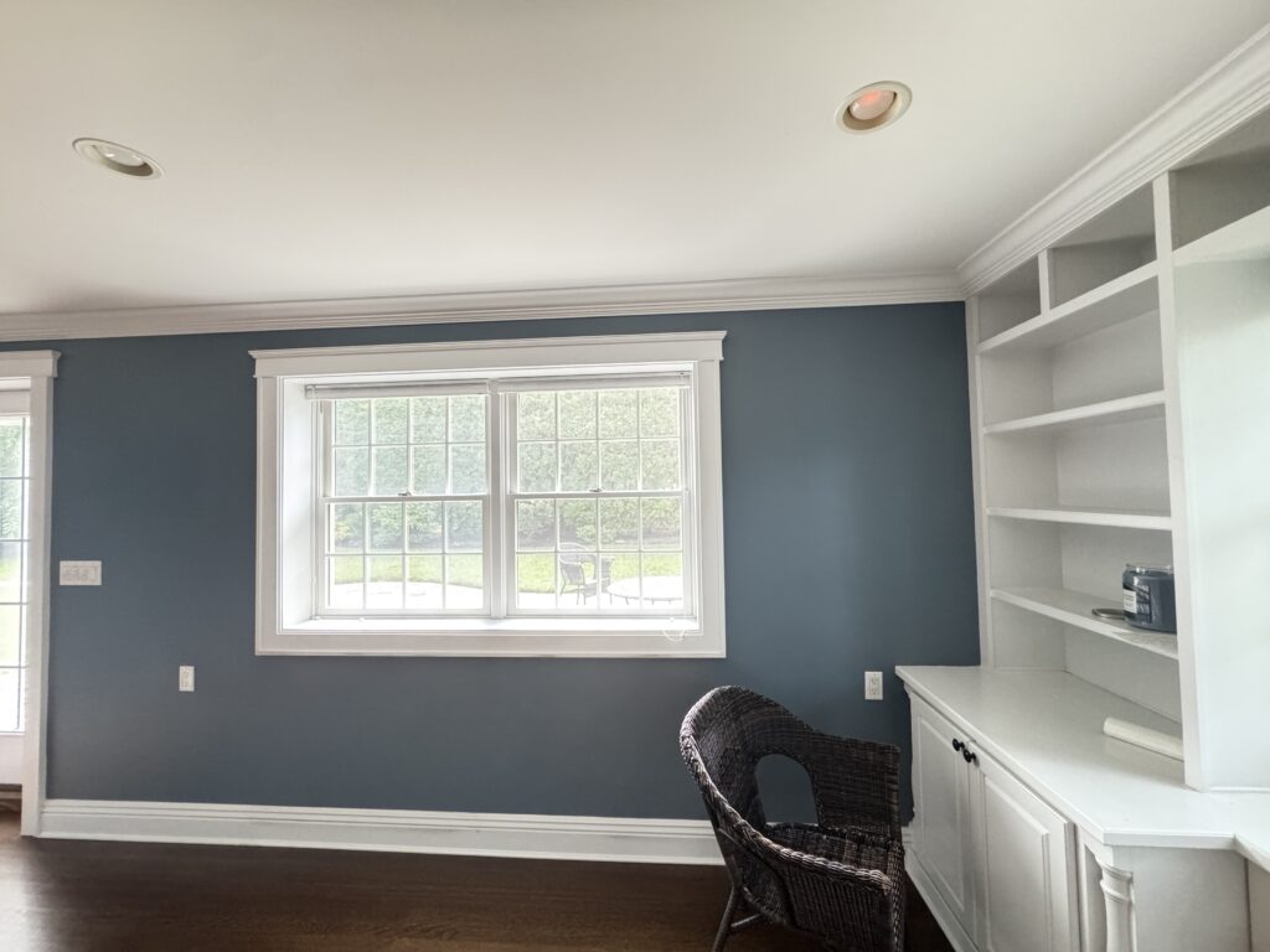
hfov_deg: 102.1
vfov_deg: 85.7
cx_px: 635
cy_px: 476
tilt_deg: +1.9
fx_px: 514
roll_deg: +1.0
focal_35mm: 14
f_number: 2.2
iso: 640
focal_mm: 2.22
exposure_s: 1/60
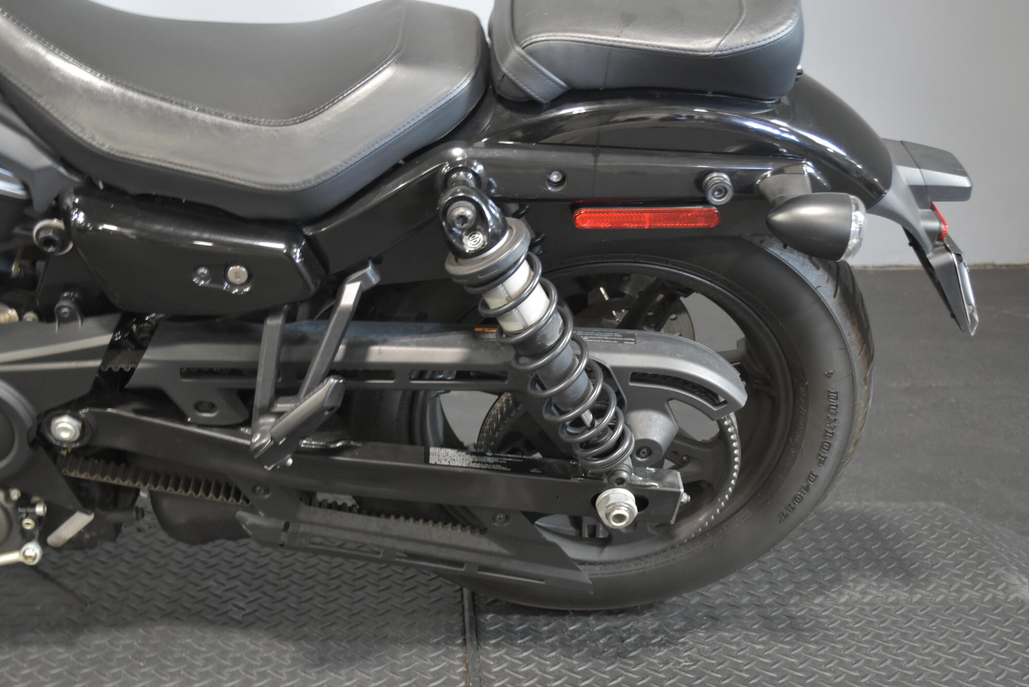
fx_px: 1201
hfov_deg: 46.4
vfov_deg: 31.9
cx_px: 514
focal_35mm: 42
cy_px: 344
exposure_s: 1/10
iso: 1600
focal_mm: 28
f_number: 4.5
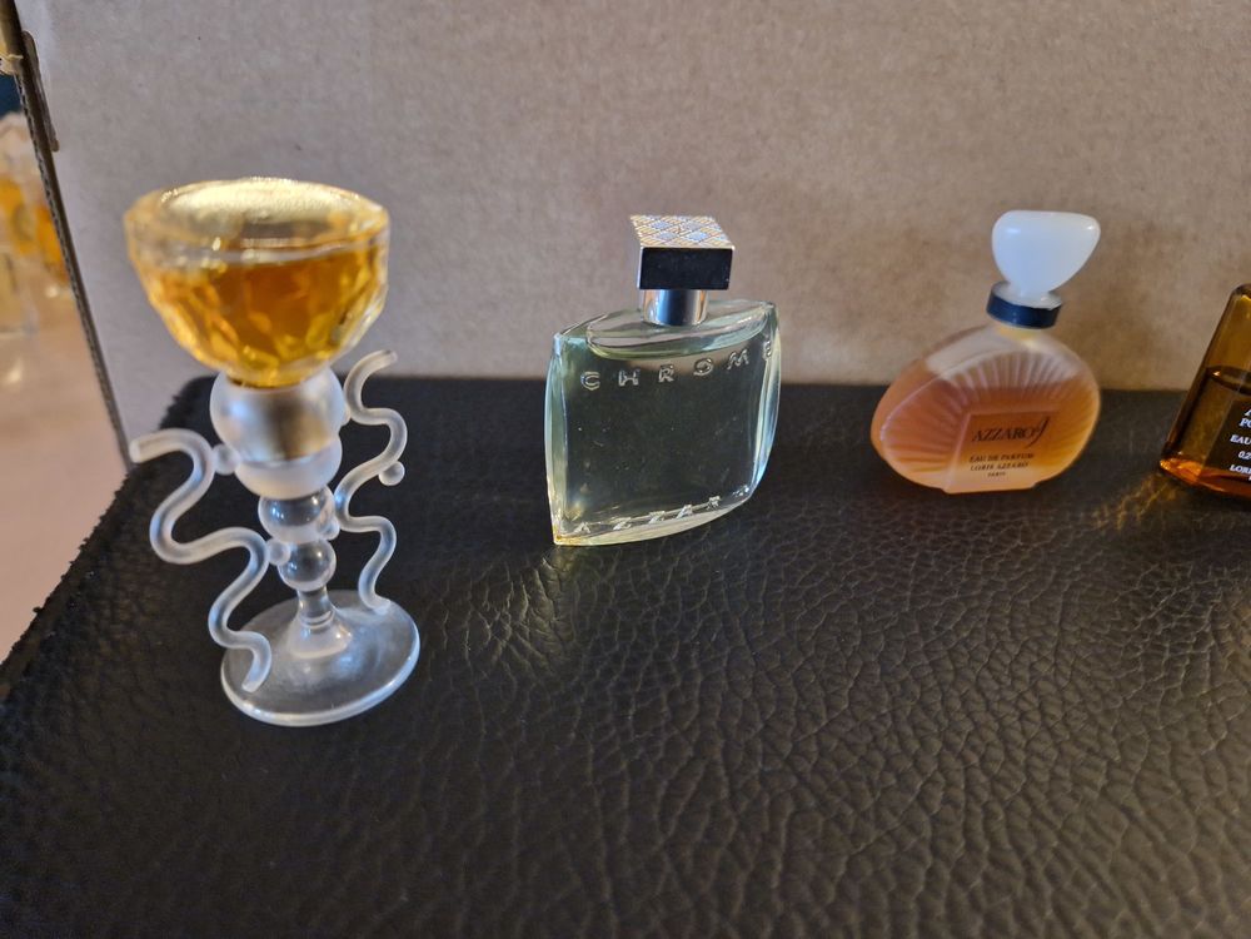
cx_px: 626
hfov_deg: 73.9
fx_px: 831
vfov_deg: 58.9
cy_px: 470
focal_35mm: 23
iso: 800
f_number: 1.8
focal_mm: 5.4
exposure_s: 1/25
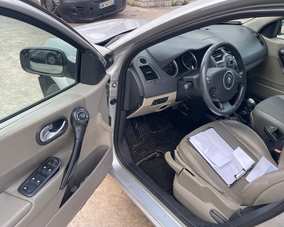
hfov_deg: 62.2
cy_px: 110
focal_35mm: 28
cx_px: 148
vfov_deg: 51.5
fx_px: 235
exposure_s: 1/437
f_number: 1.6
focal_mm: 4.2
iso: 32
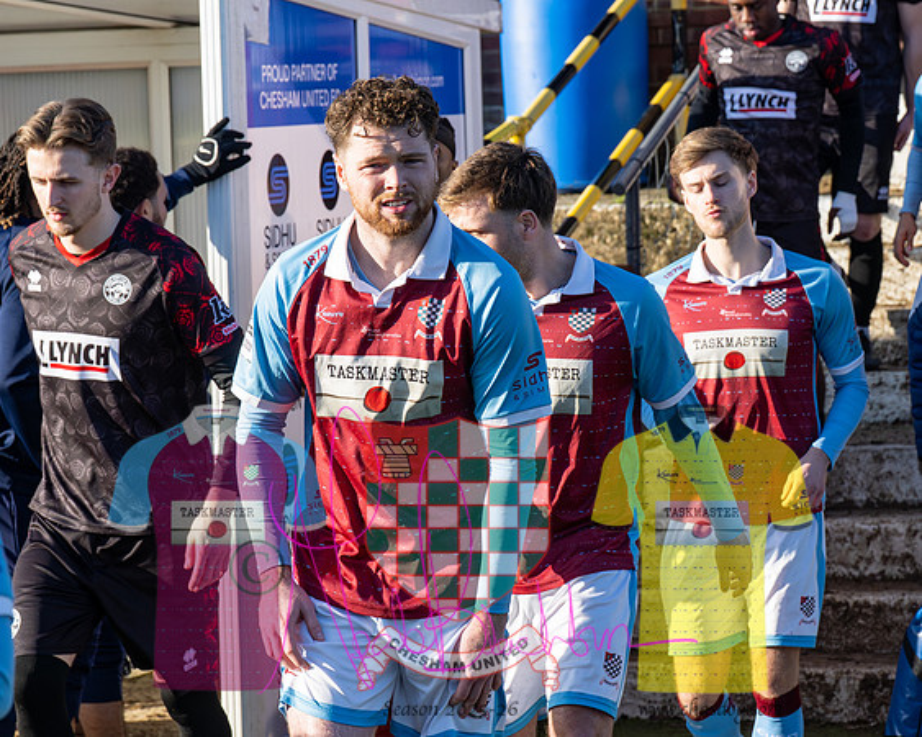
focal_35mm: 149
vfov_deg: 10.4
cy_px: 340
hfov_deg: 12.9
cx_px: 390
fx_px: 4068
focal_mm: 70
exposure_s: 1/3200
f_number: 5
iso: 500
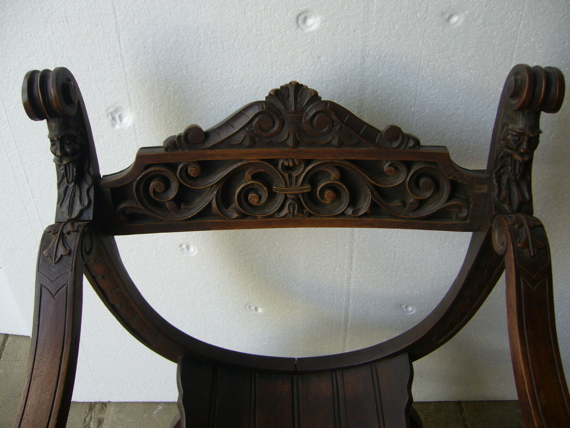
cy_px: 214
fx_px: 576
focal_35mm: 35
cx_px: 285
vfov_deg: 40.7
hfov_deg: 52.6
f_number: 2.8
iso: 80
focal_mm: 5.8
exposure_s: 1/60
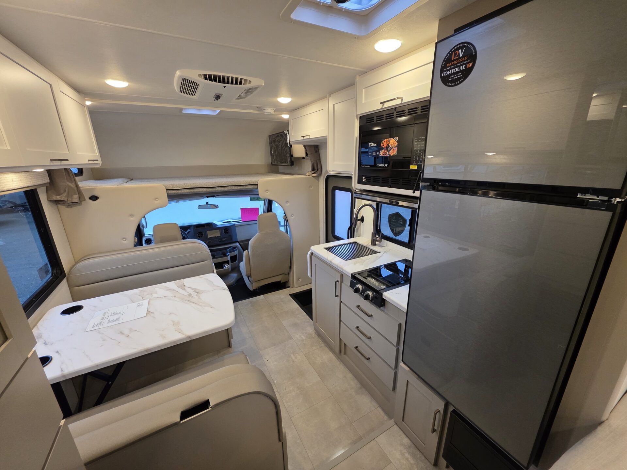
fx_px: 235
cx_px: 314
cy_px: 235
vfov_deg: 89.9
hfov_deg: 106.2
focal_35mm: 13
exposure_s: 1/120
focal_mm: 2.2
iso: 250
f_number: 1.9
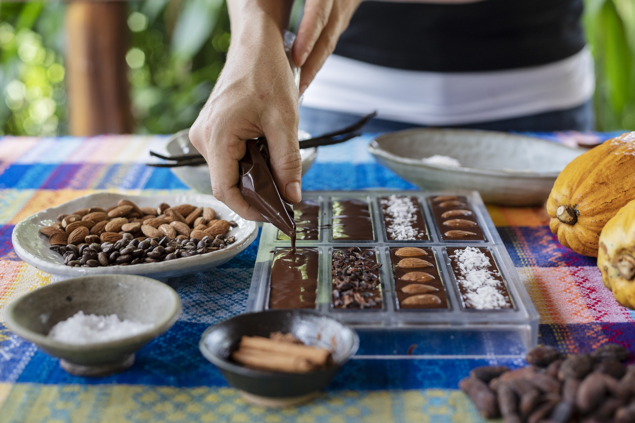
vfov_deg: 27.0
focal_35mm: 50
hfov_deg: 39.6
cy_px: 212
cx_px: 318
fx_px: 882
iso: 500
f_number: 3.2
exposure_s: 1/250
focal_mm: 50
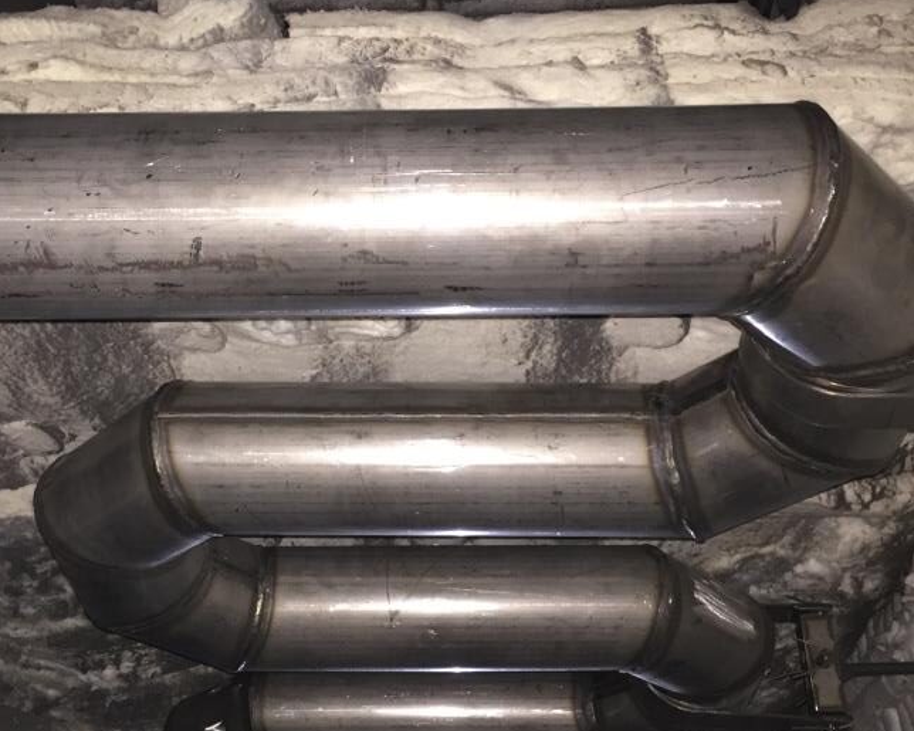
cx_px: 396
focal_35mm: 45
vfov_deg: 33.4
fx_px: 1217
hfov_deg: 41.1
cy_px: 400
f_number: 2.2
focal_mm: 4.15
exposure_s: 1/17
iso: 160
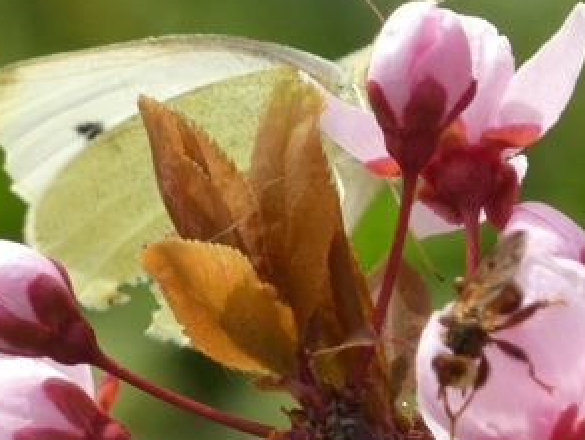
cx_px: 354
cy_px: 275
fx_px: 14123
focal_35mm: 835
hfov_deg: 2.4
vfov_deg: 1.8
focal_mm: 68.8
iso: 80
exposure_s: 1/80
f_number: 5.6
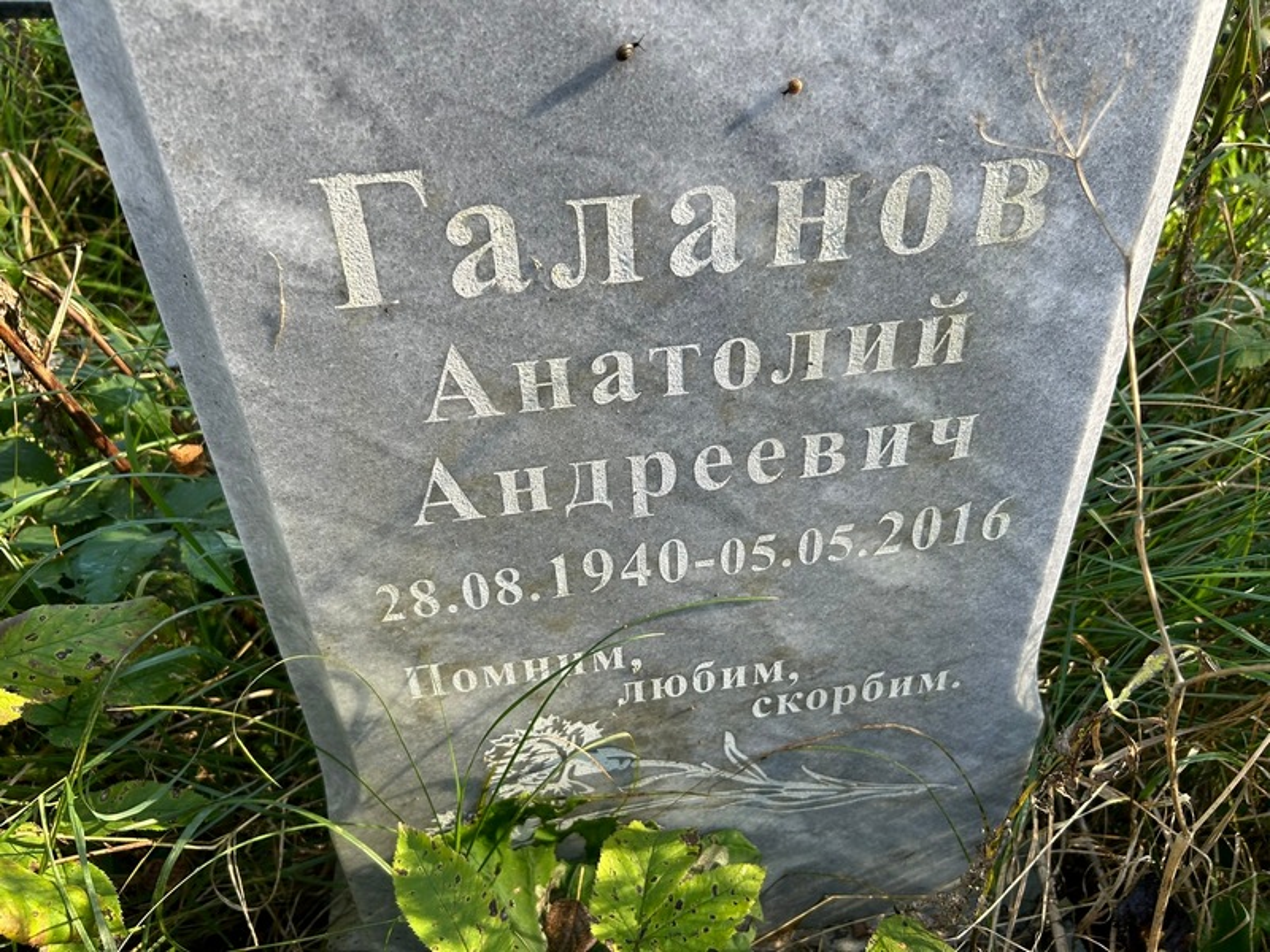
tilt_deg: -37.1
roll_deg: -3.0
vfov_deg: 53.1
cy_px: 476
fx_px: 954
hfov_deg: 67.3
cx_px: 635
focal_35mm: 26
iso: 50
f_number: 1.5
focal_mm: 5.7
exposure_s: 1/476
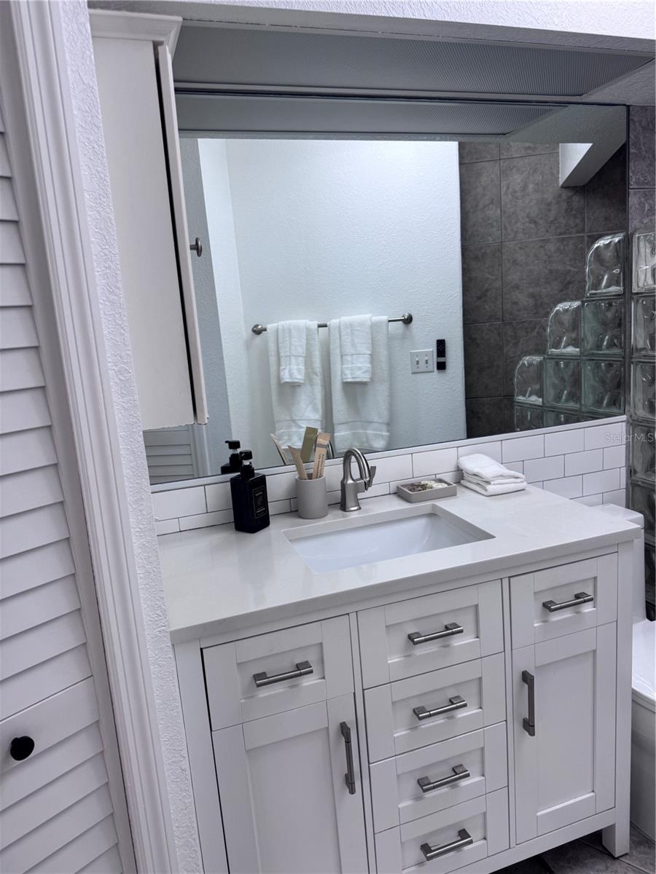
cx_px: 328
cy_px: 437
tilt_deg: -9.3
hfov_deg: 56.8
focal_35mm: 24
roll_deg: +5.3
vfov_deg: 71.6
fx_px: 606
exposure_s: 1/120
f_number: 1.78
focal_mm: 6.76
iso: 64
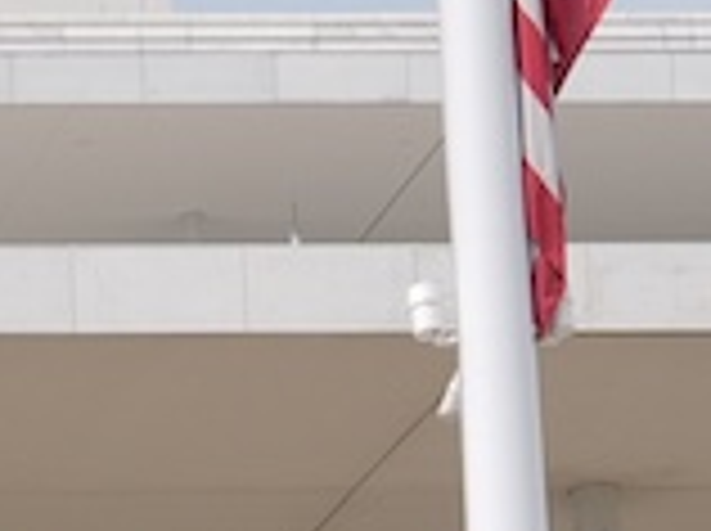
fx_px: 5701
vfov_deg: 5.1
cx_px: -1269
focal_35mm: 278
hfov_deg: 6.6
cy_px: 1462
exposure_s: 1/800
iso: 200
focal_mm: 38
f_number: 7.1
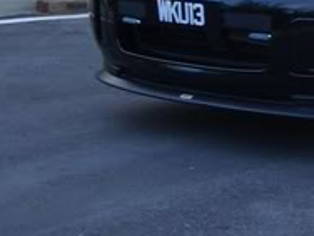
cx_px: 501
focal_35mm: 167
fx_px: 1515
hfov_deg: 11.3
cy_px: -84
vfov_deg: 8.7
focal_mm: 8.2
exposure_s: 1/30
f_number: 3.1
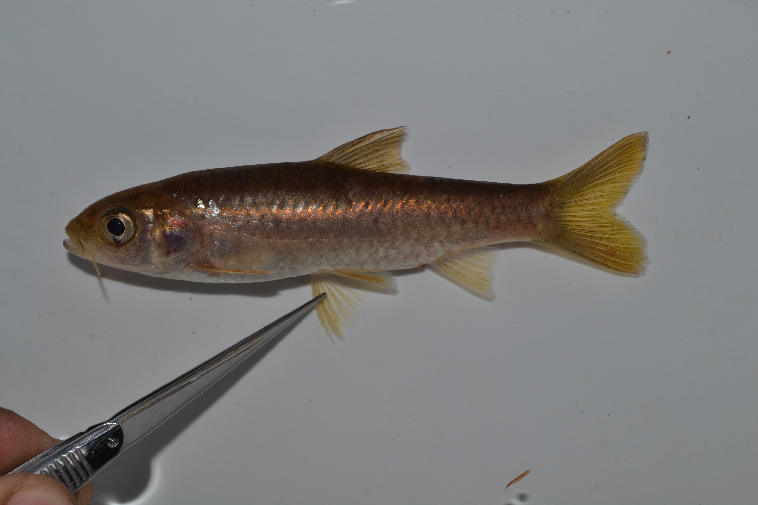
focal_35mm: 48
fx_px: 1011
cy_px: 252
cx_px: 379
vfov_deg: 28.1
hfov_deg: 41.1
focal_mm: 32
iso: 100
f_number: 20
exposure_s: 1/160
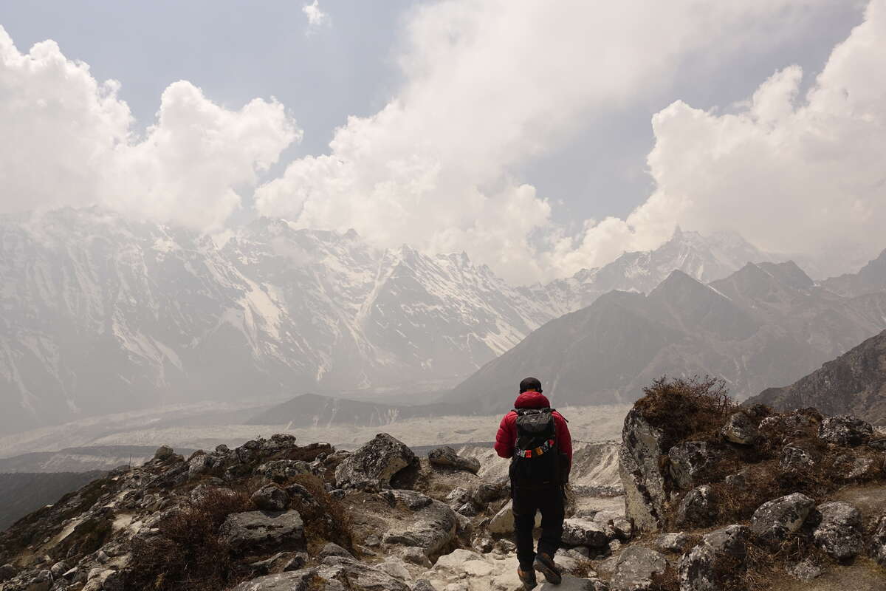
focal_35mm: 24
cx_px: 443
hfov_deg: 73.7
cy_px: 296
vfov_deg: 53.1
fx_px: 591
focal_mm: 8.8
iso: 125
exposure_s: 1/320
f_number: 4
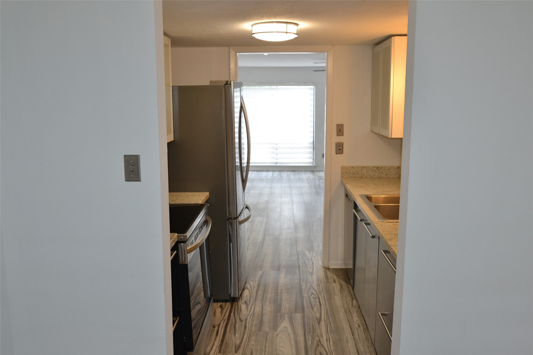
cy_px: 178
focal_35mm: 30
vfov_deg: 43.6
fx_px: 444
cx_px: 266
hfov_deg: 61.9
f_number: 4
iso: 400
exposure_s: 1/60
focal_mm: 20
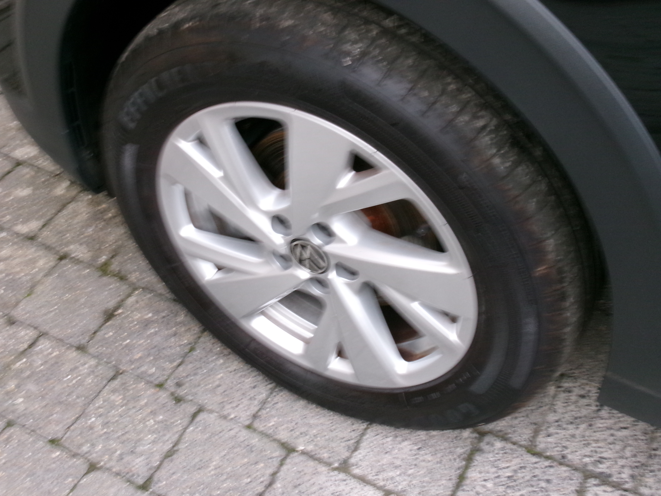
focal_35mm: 53
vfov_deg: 27.5
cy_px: 248
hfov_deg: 36.2
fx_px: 1012
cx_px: 330
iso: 400
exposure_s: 1/13
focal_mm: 9.5
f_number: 4.9
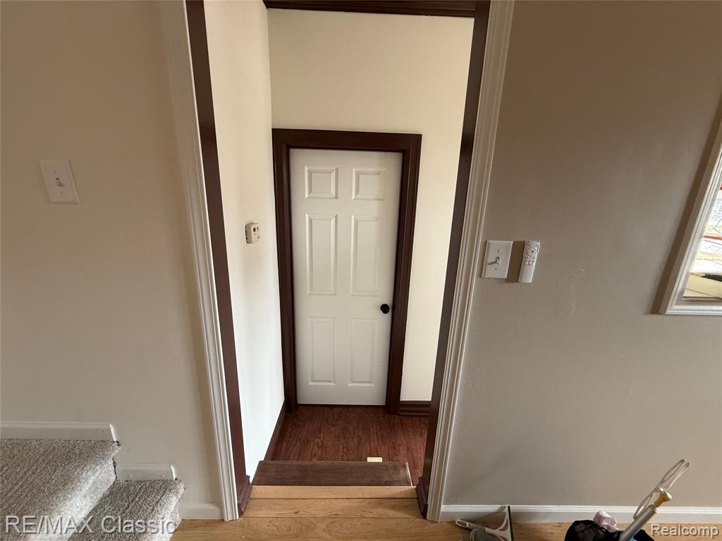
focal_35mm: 14
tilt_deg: -13.8
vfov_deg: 85.7
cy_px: 270
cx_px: 361
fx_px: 292
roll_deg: -1.1
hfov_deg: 102.1
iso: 250
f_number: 2.2
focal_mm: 2.22
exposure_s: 1/99
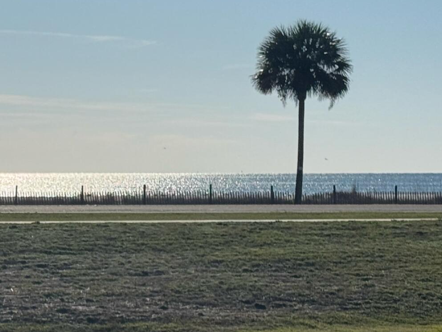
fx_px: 1852
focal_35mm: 145
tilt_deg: +1.2
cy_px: 161
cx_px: -37
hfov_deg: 13.4
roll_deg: +0.5
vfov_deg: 10.2
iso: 50
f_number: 1.78
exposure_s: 1/13333
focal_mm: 6.76
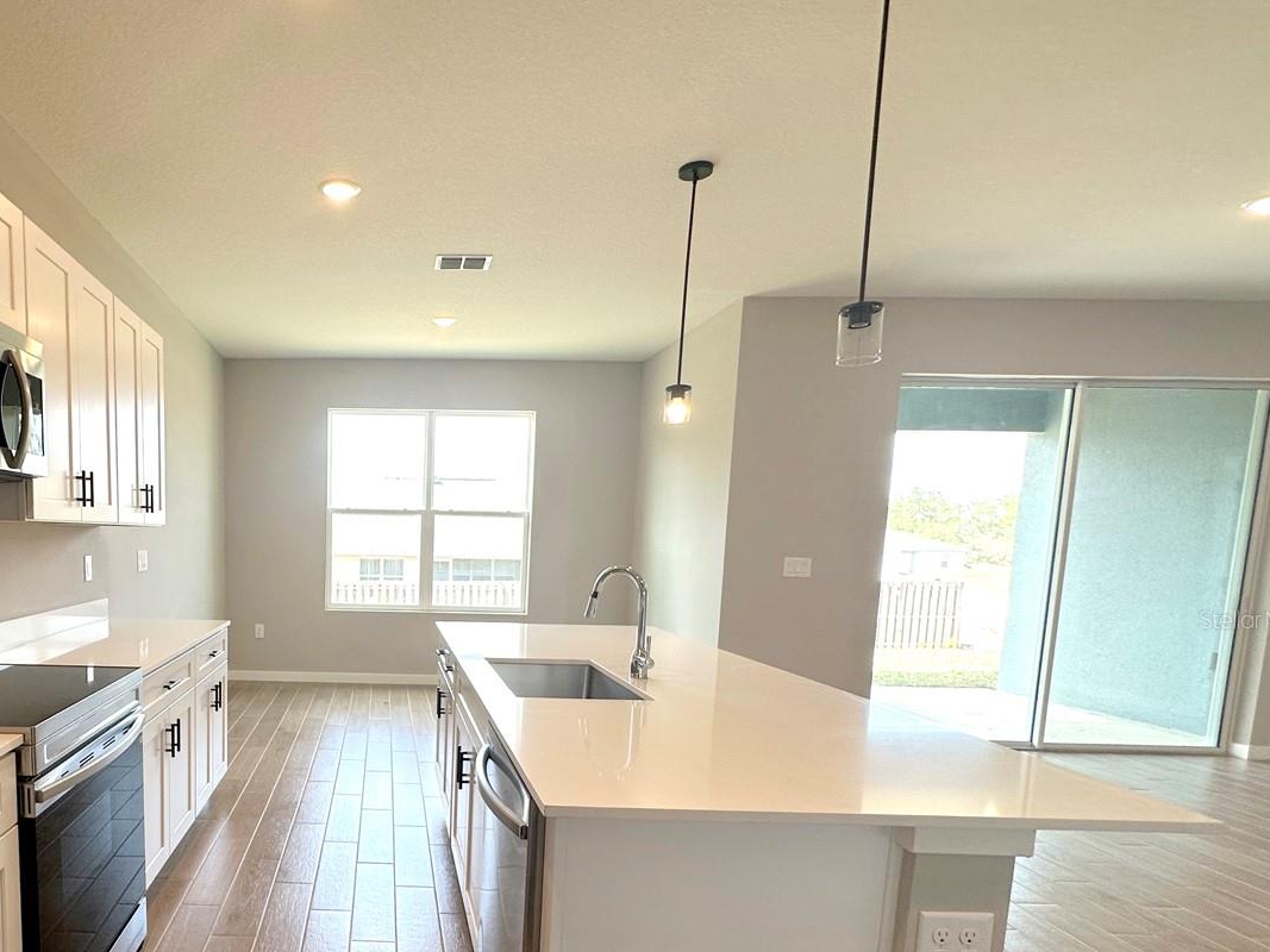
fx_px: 770
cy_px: 619
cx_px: 359
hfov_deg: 74.8
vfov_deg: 62.2
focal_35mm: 21
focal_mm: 2.22
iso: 64
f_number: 2.2
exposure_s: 1/120
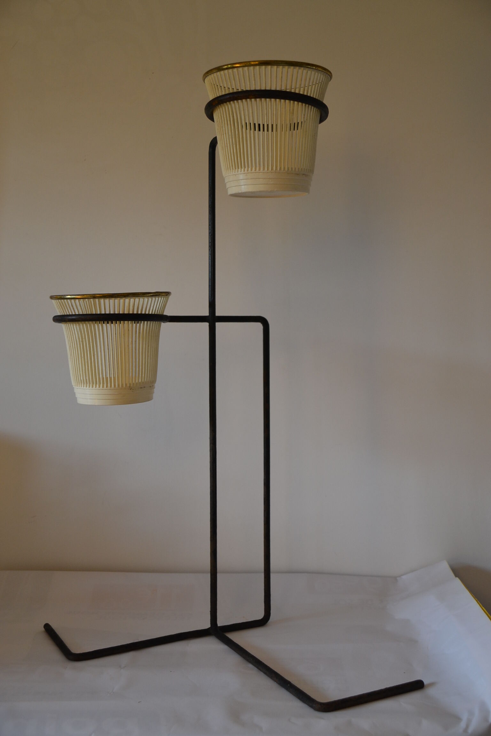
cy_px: 368
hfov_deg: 34.2
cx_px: 246
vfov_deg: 49.6
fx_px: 798
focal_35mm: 39
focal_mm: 26
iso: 400
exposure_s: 1/50
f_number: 4
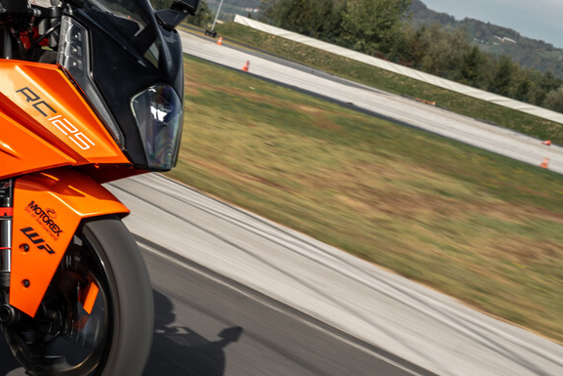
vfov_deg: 17.2
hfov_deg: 24.8
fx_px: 1236
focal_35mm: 79
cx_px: 34
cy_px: 123
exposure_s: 1/125
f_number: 8
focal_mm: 38
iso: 100
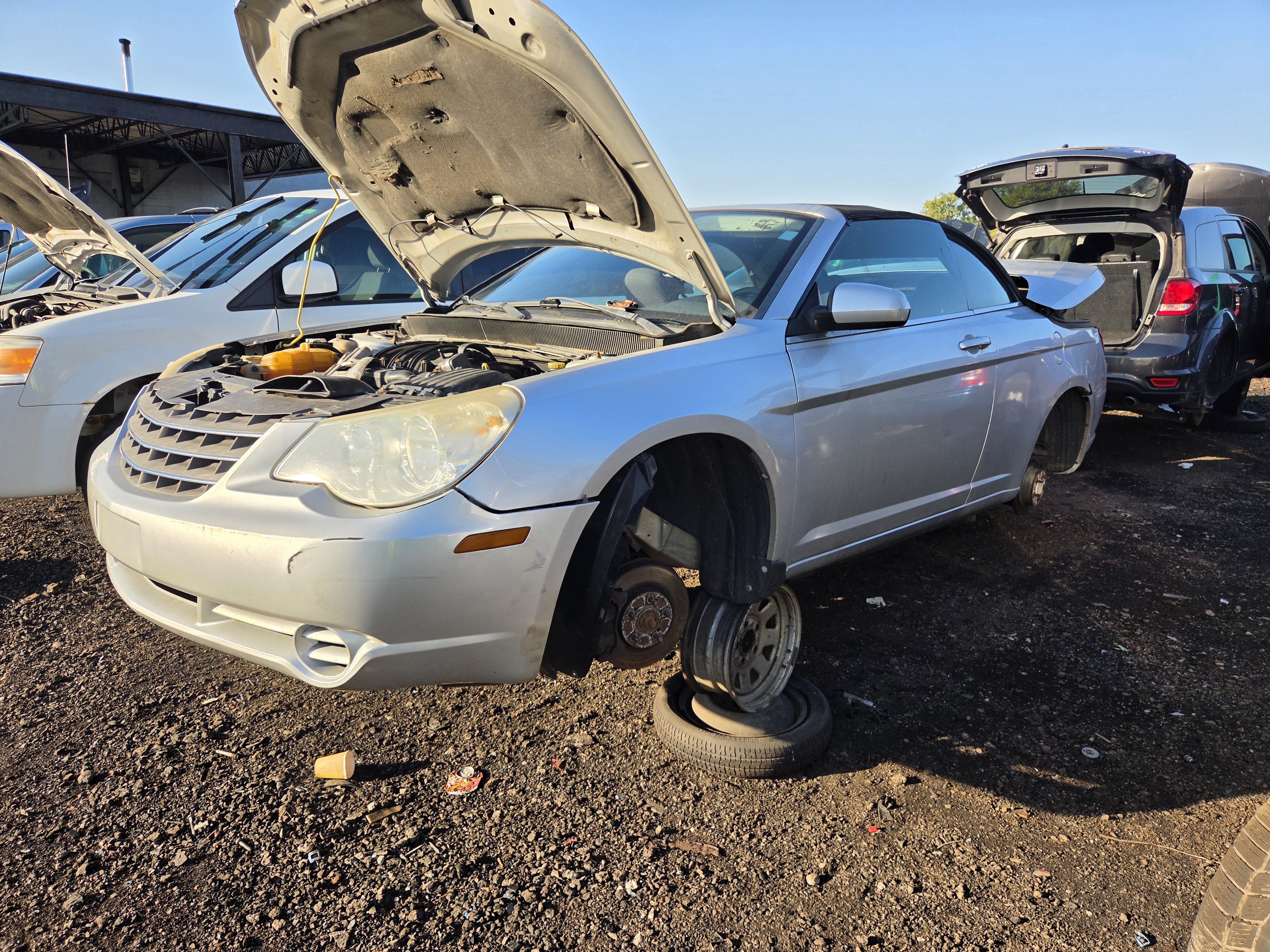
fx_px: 844
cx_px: 635
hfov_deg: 73.9
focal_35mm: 23
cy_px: 476
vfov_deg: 58.9
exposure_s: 1/2985
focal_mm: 5.4
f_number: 1.8
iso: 80
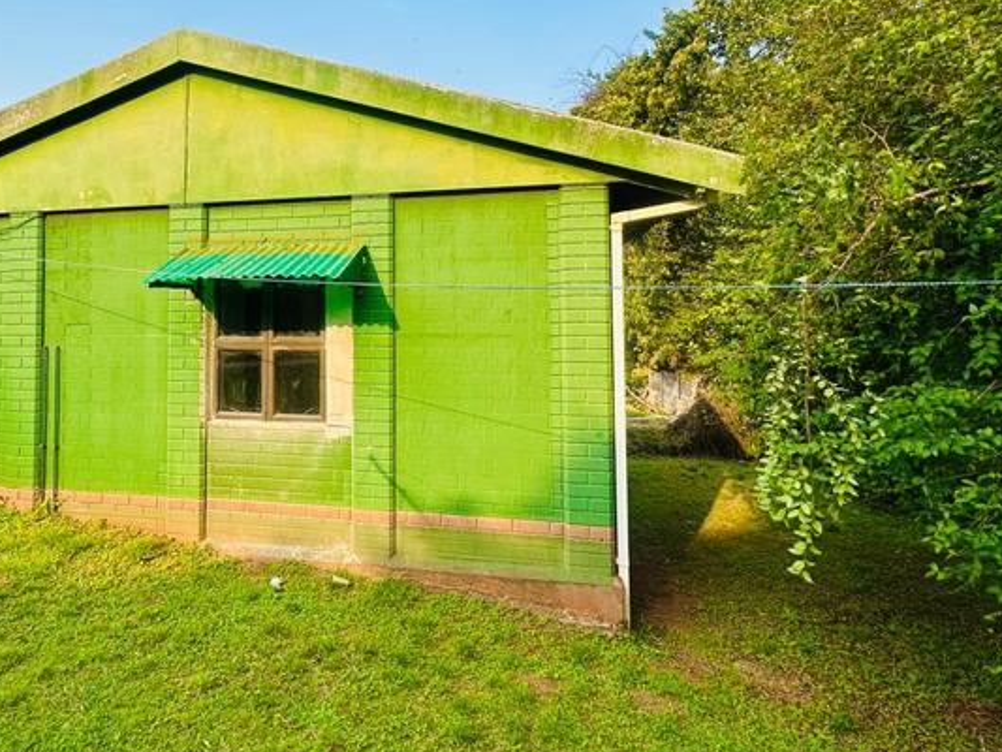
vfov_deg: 62.7
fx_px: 608
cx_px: 408
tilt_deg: +2.4
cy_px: 286
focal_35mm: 21
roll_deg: +1.0
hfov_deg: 78.2
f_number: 2.2
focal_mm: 2.22
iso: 40
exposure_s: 1/558
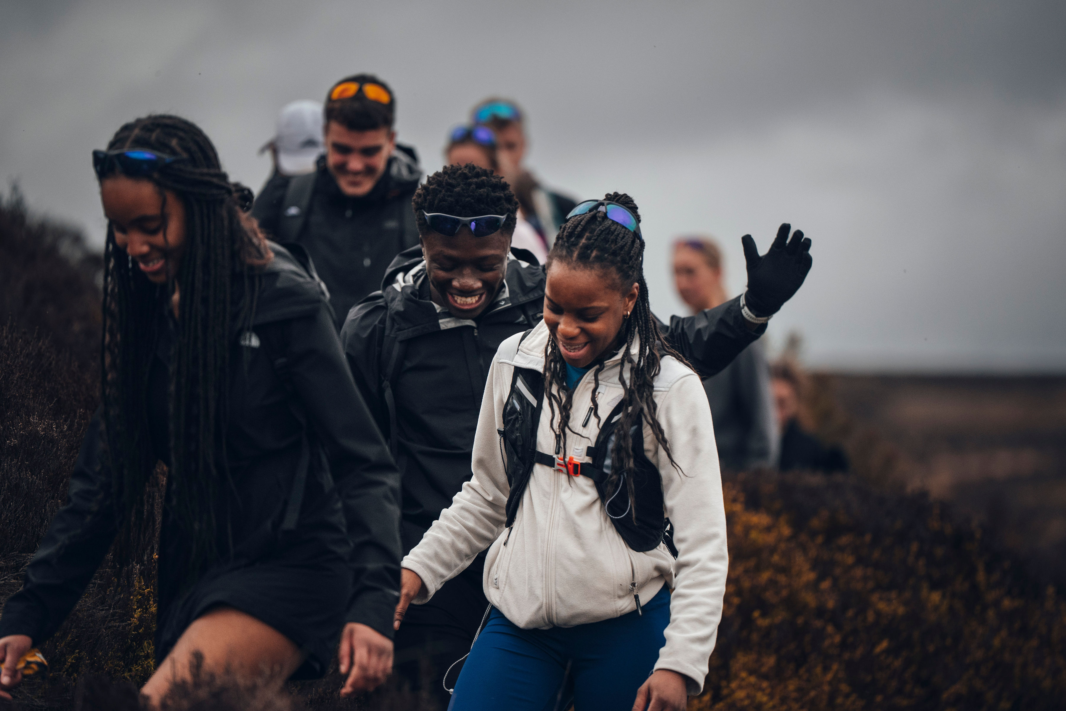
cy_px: 356
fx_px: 5922
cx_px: 533
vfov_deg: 6.9
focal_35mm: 200
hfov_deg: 10.3
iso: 1600
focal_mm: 200
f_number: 2.8
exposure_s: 1/10000
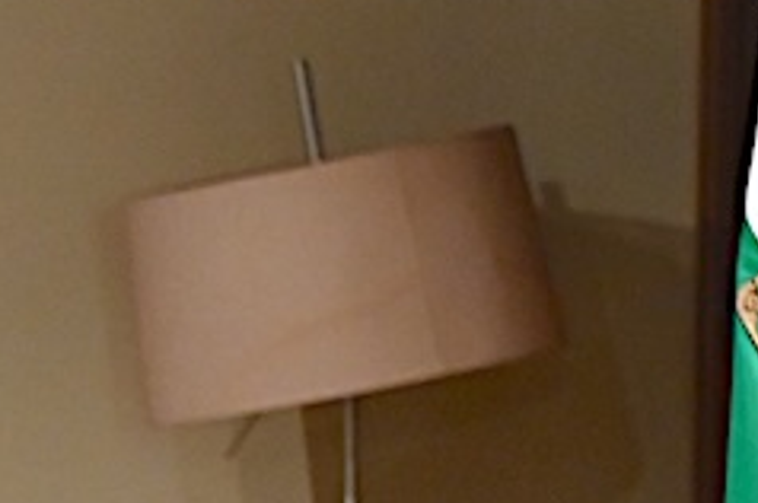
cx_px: -1229
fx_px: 10114
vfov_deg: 2.8
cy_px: 1176
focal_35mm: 481
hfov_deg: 4.2
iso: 3200
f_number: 5
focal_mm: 66
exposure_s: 1/125
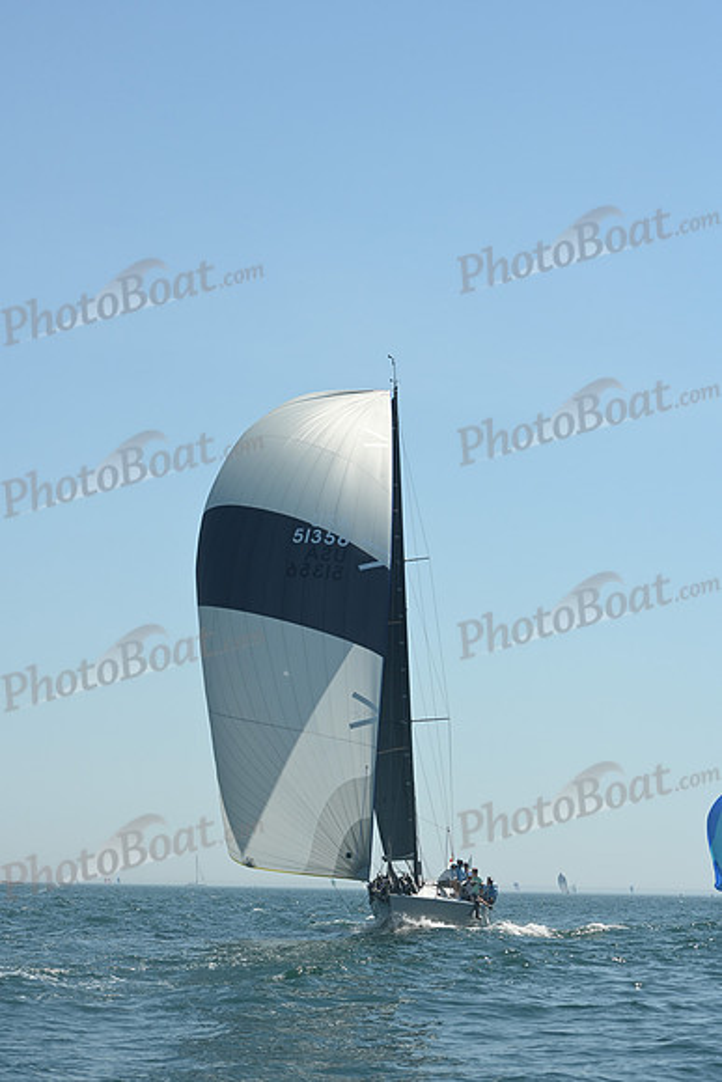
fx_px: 2856
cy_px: 541
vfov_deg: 21.5
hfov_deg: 14.4
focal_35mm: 95
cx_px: 361
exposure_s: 1/1000
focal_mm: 95
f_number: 10
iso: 320
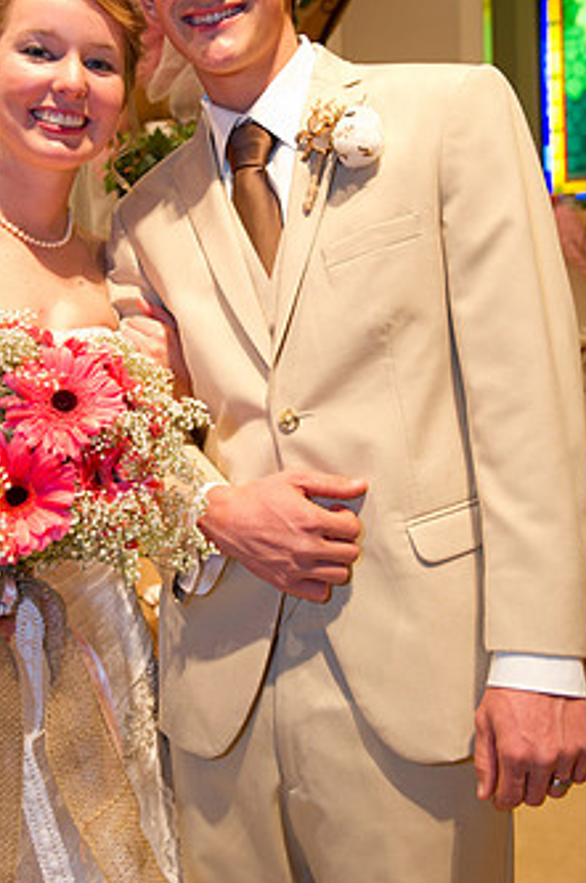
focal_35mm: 46
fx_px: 1127
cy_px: 329
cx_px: 229
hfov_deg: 29.1
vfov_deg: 42.5
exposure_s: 1/125
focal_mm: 34
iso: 1600
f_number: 4.5
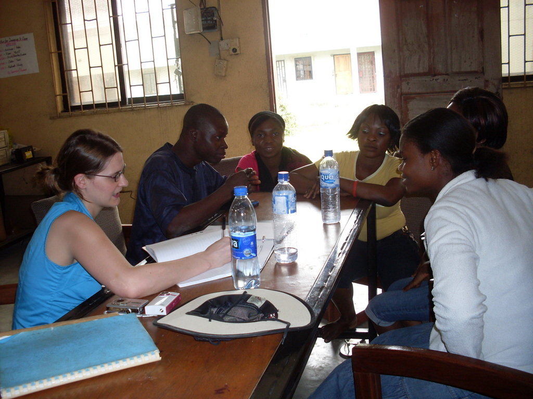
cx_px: 266
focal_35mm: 38
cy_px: 200
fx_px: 585
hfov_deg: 49.0
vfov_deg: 37.7
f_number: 2.8
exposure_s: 1/45
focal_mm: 6.3
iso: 100
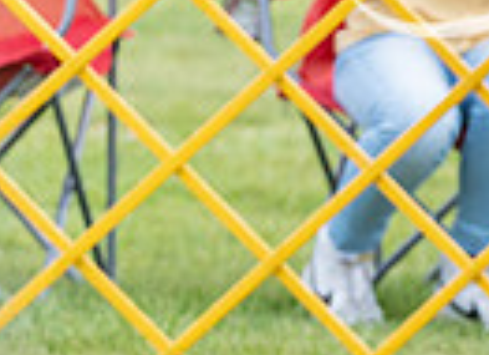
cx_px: 1066
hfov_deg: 2.4
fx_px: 11671
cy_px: 214
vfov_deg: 1.7
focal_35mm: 836
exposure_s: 1/640
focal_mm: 154
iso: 400
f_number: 4
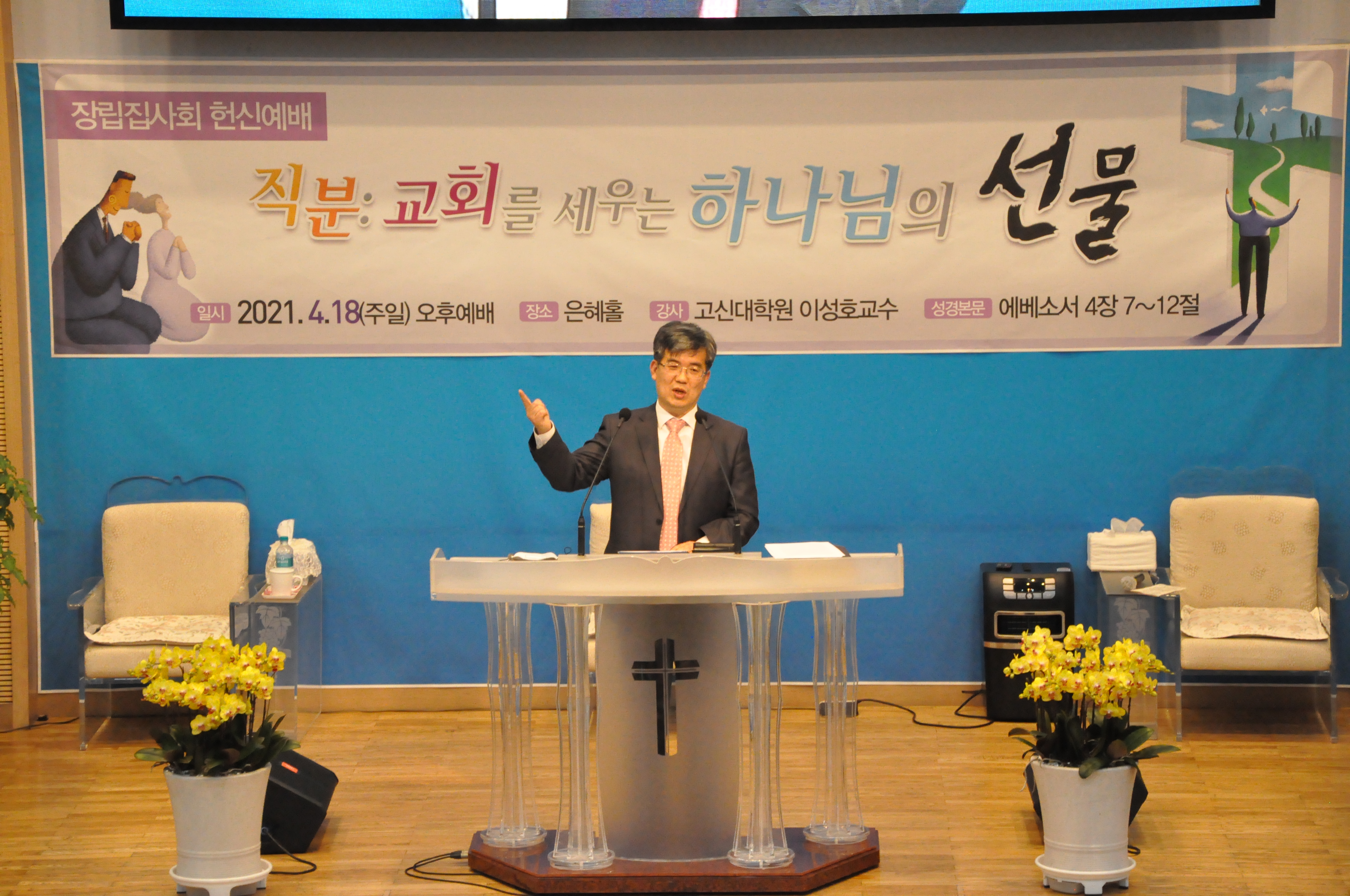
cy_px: 448
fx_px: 4775
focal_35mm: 128
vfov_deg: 10.7
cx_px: 675
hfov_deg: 16.1
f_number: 6.3
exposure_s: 1/160
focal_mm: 85
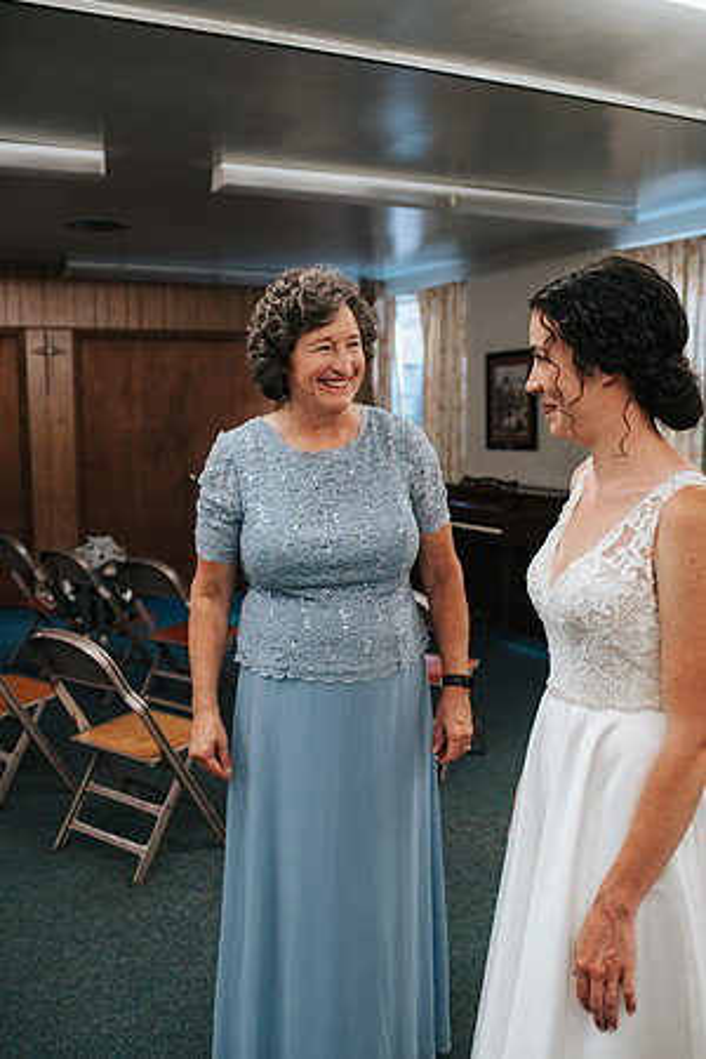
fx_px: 1030
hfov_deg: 37.9
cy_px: 530
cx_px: 353
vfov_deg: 54.4
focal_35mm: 35
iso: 1000
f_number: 3.2
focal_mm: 35
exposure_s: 1/125
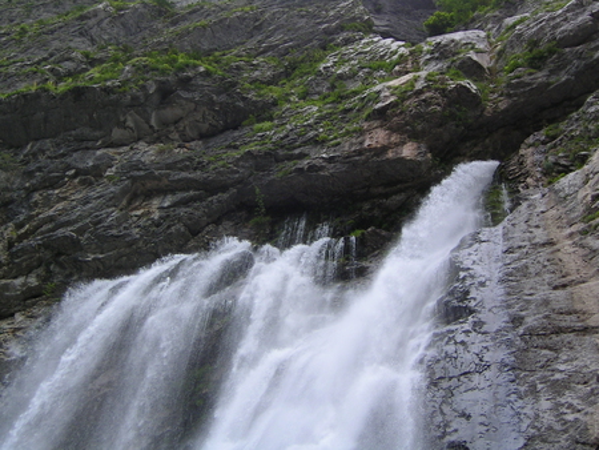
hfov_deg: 36.8
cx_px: 300
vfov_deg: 28.1
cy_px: 225
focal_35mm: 52
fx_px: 900
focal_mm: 8.2
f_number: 3.5
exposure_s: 1/164
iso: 50
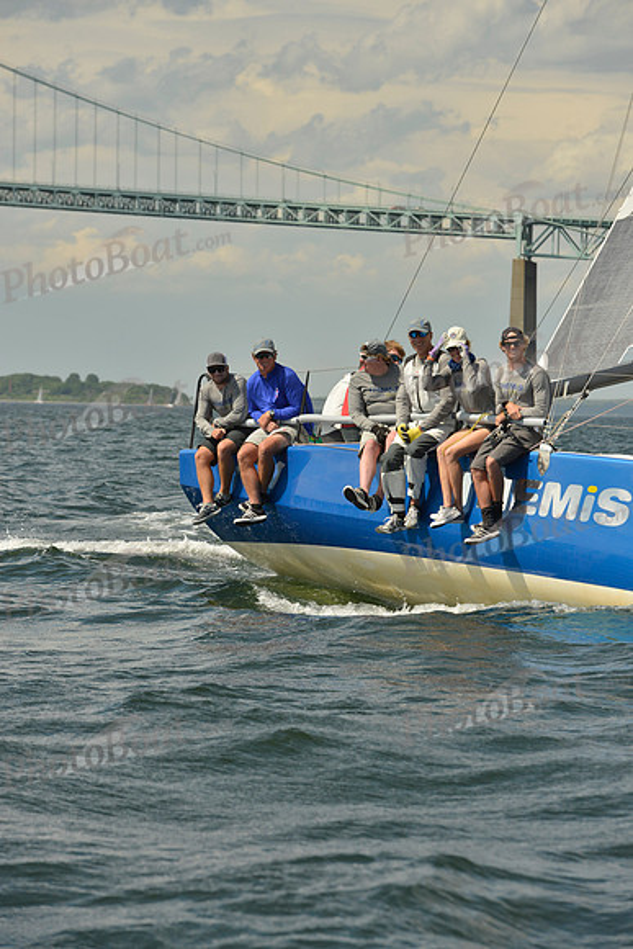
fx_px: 3690
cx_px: 316
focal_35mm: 140
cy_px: 474
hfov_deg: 9.8
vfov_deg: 14.7
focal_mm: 140
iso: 280
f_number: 8
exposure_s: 1/1600
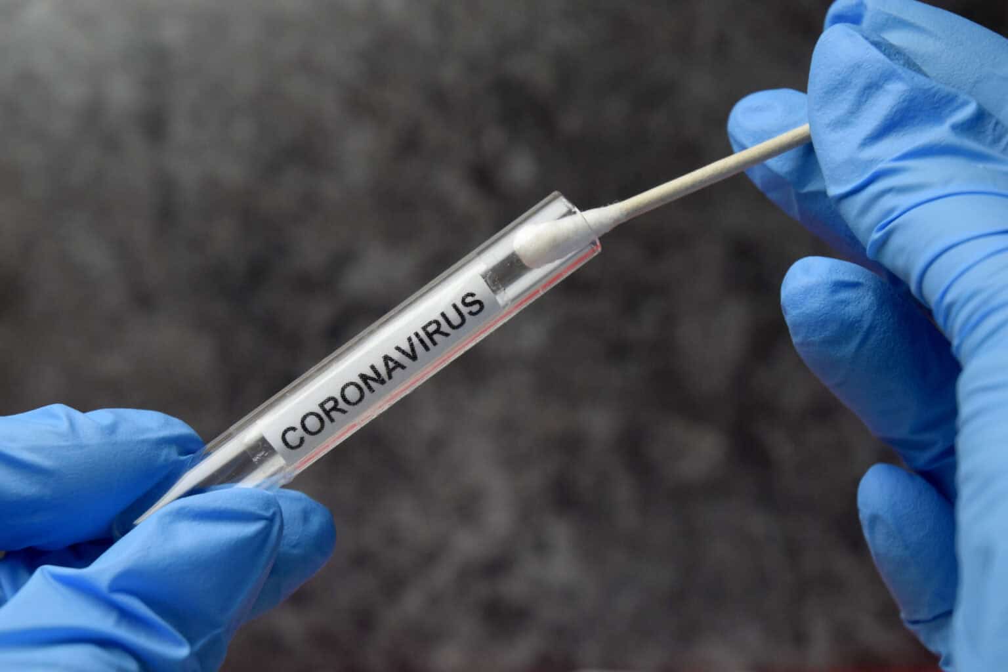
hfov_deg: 24.2
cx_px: 504
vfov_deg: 16.3
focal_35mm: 84
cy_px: 336
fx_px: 2352
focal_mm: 56
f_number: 6.3
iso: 800
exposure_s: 1/60
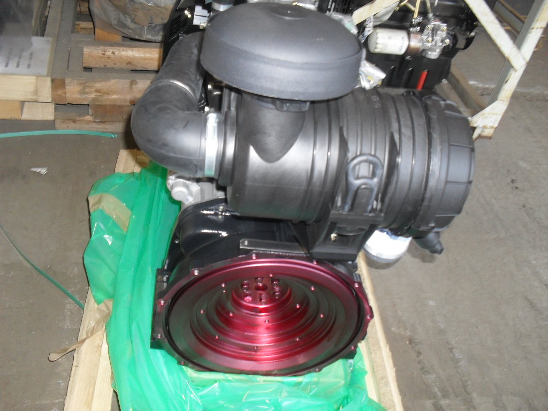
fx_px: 554
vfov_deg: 40.7
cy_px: 206
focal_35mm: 35
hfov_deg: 52.6
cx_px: 274
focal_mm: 6.3
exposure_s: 1/45
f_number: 3.2
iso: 200
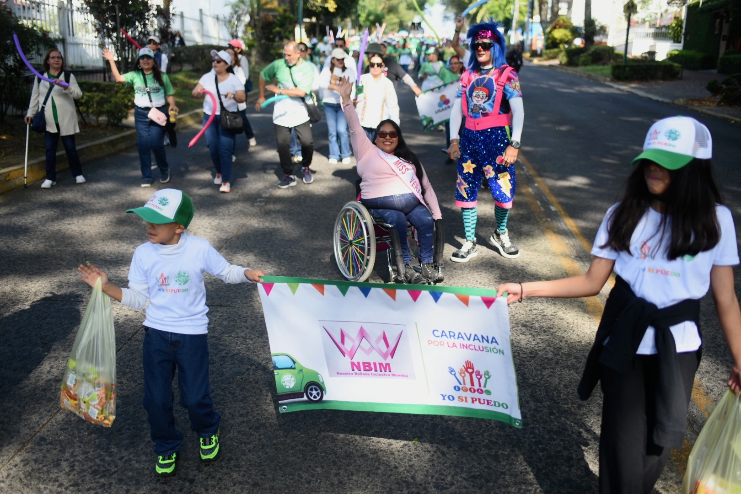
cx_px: 370
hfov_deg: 54.4
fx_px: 720
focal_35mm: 35
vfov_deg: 37.9
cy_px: 247
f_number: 2.2
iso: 100
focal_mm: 35
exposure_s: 1/640
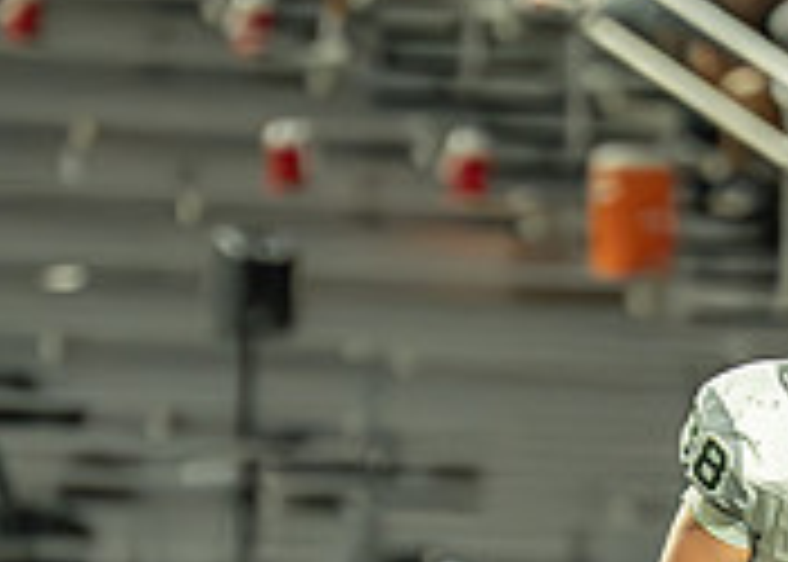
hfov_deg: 1.8
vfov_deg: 1.3
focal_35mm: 1094
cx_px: 749
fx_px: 24484
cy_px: 743
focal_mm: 197
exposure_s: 1/1250
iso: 6400
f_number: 2.8
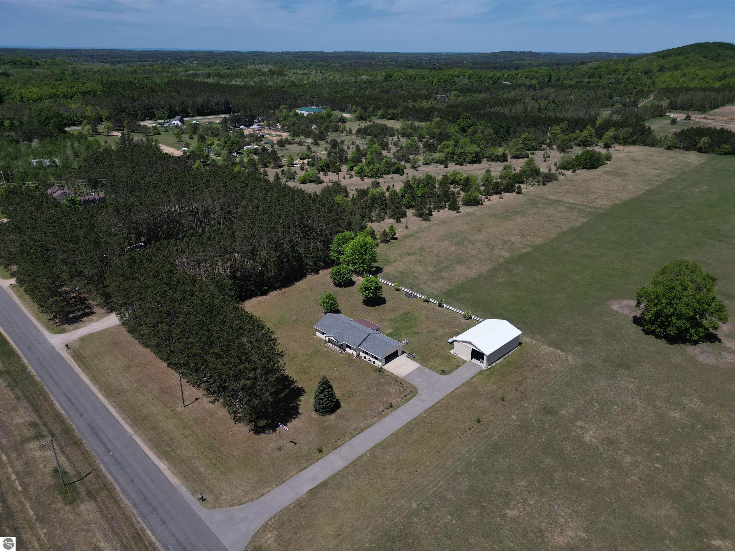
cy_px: 276
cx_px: 368
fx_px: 510
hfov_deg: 71.6
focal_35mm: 24
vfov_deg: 56.8
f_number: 1.7
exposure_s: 1/320
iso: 110
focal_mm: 6.72
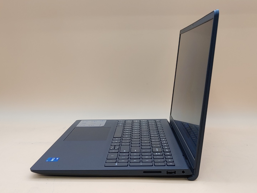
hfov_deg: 45.8
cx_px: 128
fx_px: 304
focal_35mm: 41
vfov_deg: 35.1
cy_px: 96
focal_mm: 4.36
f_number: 1.8
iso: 50
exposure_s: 1/62
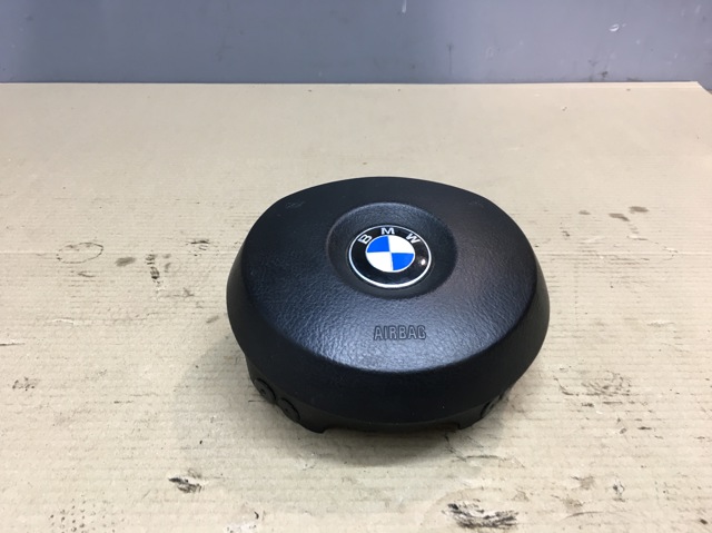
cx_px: 356
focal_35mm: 29
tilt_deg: -31.4
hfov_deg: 61.7
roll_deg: -1.3
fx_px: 596
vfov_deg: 48.2
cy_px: 266
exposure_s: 1/33
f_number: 2.2
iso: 64
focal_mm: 4.15
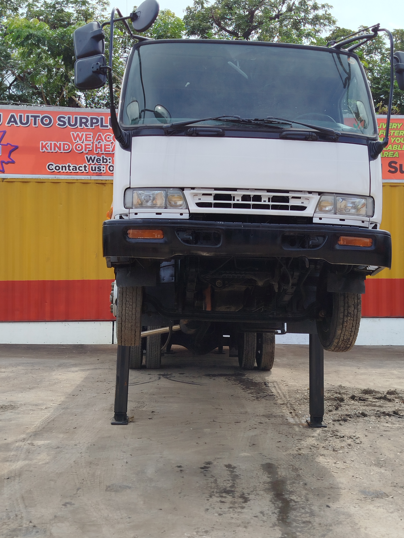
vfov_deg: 42.9
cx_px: 208
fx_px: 685
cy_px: 246
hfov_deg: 32.9
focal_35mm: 44
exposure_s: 1/890
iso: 50
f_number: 1.7
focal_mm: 5.31
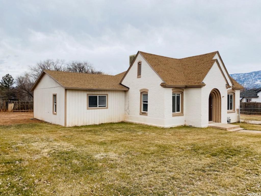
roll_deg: +0.0
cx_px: 130
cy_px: 98
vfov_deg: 53.1
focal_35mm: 26
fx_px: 196
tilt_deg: +0.8
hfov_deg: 67.3
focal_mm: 4.25
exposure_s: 1/2632
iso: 32
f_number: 1.8
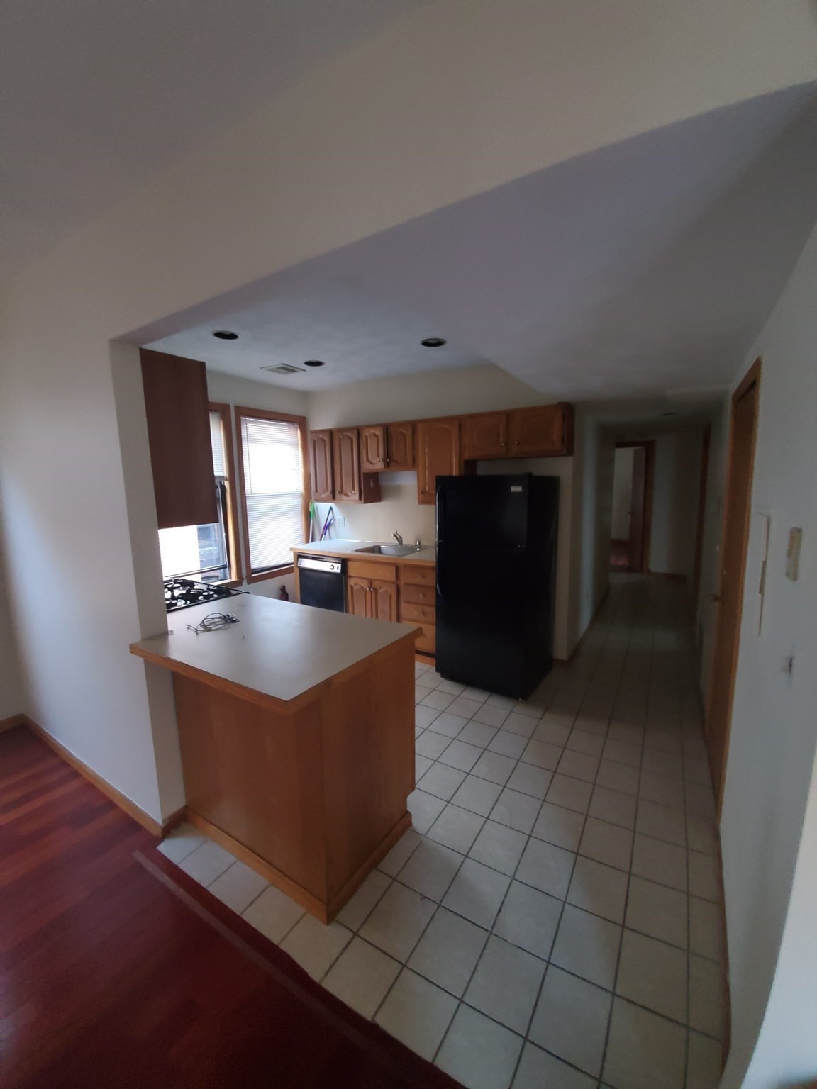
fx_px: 409
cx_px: 408
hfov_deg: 89.9
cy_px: 544
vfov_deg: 106.2
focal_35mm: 13
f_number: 2.2
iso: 800
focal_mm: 1.8
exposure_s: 1/15
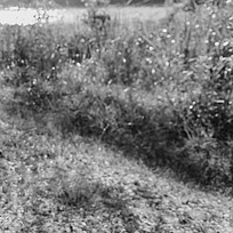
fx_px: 442
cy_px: 94
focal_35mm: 58
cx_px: -78
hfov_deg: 25.1
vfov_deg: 29.5
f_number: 3.5
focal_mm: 24
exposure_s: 1/640
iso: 200
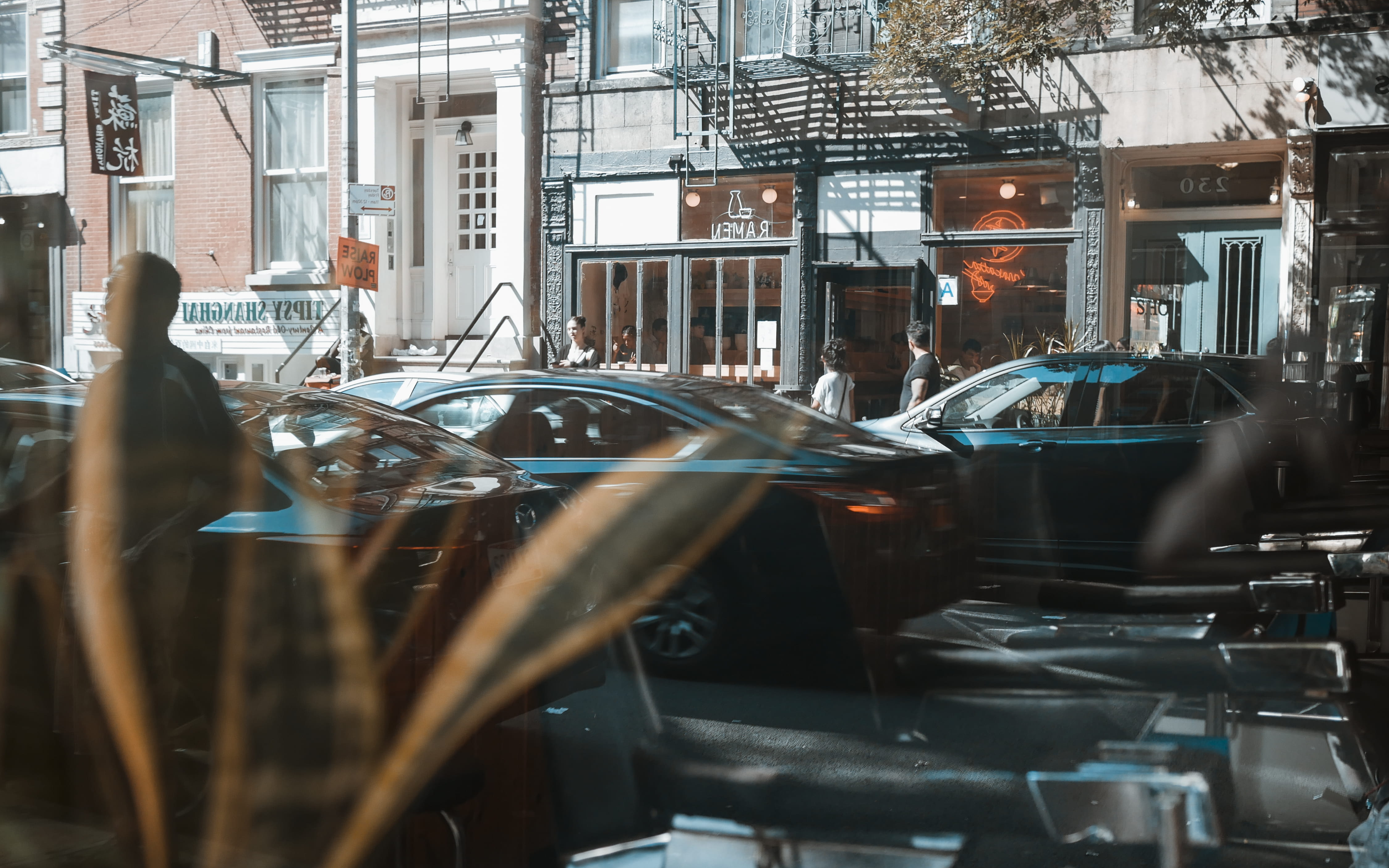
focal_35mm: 43
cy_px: 512
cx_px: 694
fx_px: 1628
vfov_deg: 29.8
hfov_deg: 46.2
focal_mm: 20
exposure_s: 1/60
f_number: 2.5
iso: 320
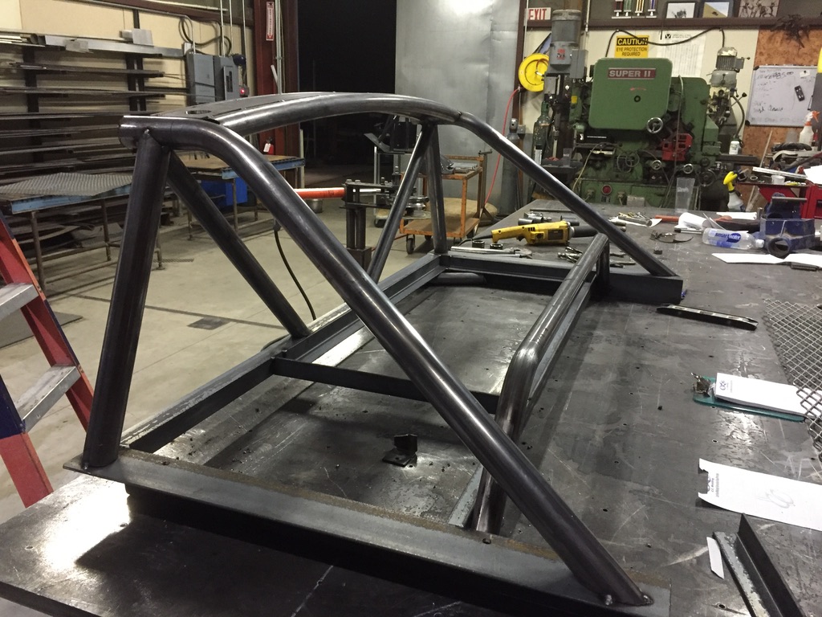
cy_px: 308
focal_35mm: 29
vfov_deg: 48.2
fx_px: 689
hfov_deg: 61.7
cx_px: 411
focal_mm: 4.15
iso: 250
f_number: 2.2
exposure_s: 1/20
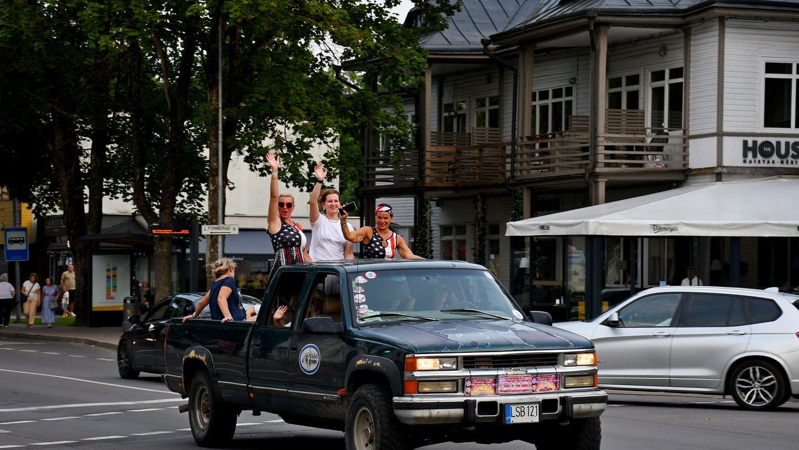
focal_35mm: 98
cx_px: 399
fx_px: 2076
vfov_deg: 12.4
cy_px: 242
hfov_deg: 21.8
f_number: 6.3
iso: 400
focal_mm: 62
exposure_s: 1/400
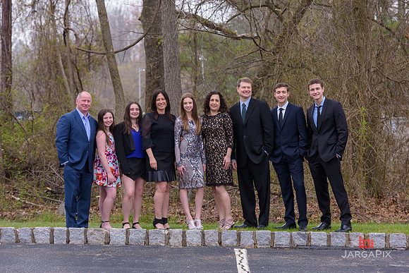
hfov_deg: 19.5
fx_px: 1193
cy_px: 136
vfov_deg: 13.0
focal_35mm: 105
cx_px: 204
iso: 400
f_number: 5
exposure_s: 1/500
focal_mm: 105
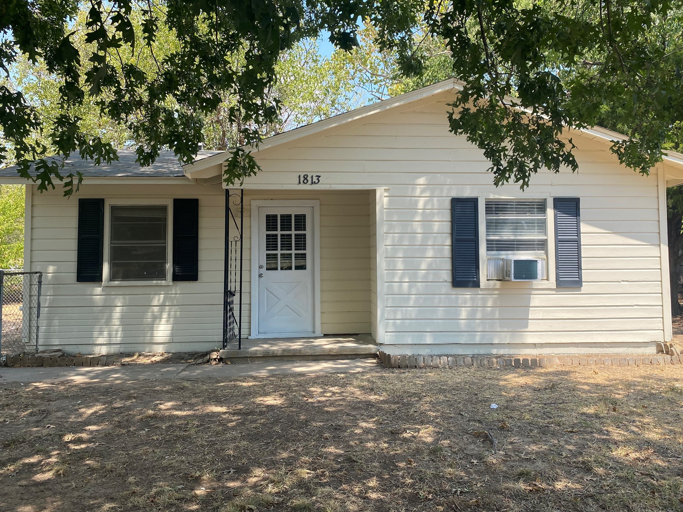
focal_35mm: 28
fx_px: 552
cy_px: 237
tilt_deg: +1.1
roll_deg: +0.6
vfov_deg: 49.7
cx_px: 351
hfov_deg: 63.4
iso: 32
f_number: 1.8
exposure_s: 1/799
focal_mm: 4.25
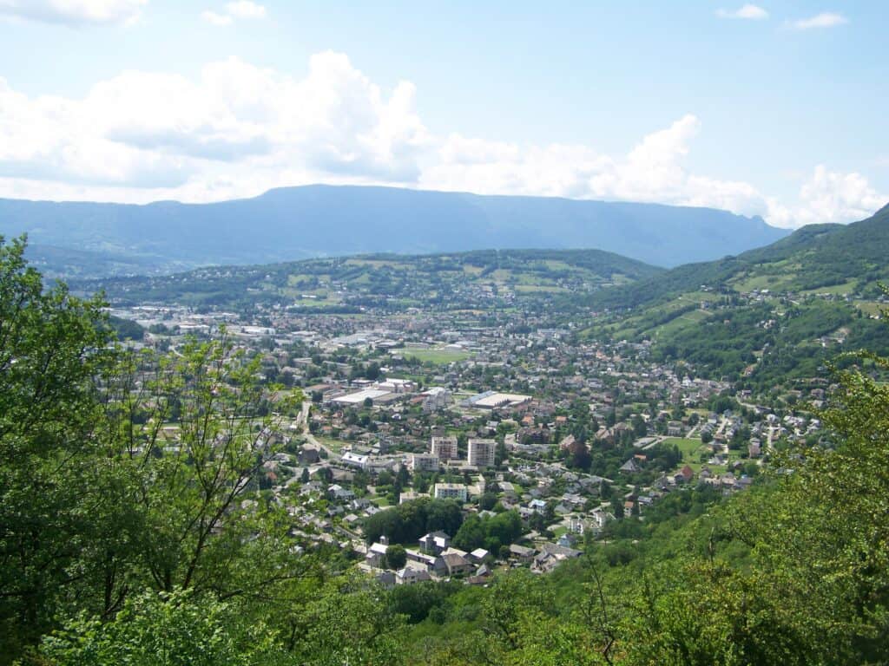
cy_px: 333
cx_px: 444
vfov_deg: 37.7
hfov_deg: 49.0
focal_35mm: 38
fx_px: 976
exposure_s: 1/800
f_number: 4
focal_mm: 6.3
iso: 80
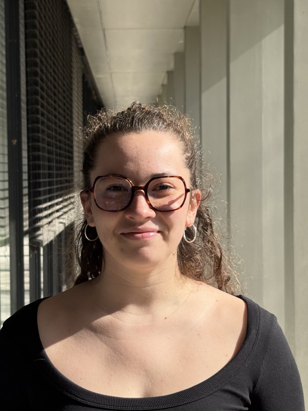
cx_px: 154
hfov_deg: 28.0
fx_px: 617
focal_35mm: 52
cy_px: 206
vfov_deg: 36.8
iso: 50
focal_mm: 5.96
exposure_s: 1/2364
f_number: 1.6
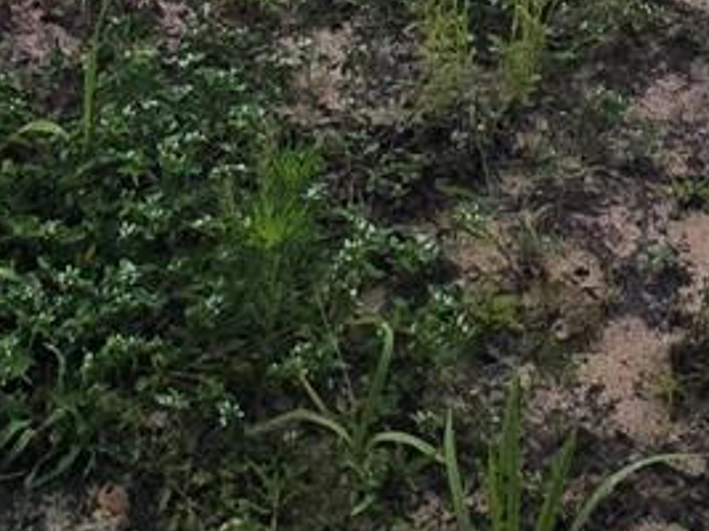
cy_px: -993
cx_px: 648
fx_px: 1597
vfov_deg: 11.8
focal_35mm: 78
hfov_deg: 24.3
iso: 50
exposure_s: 1/4131
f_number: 2.2
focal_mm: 2.2
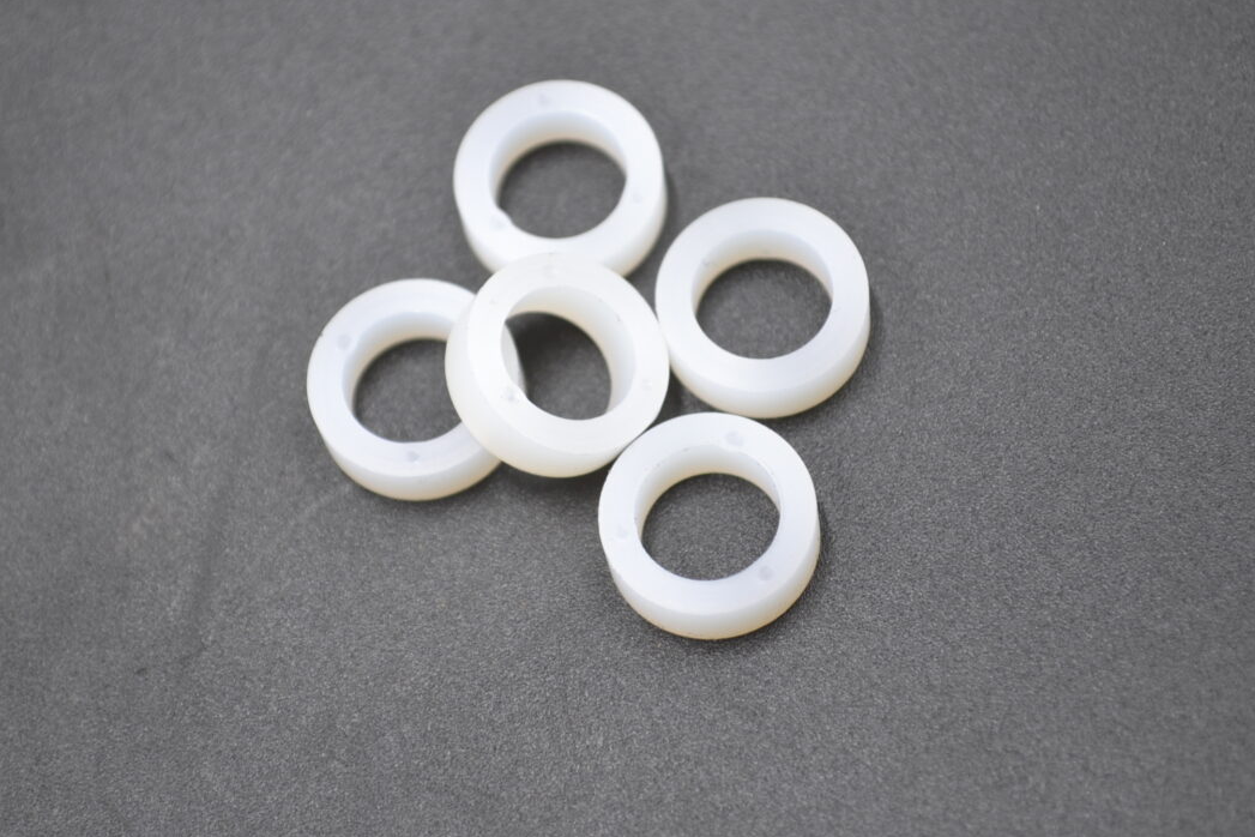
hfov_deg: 21.5
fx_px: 3297
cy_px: 379
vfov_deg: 14.5
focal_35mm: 95
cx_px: 556
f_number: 5.6
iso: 400
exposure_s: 1/40
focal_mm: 55
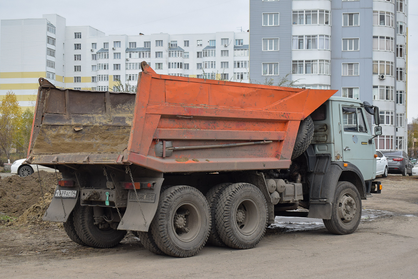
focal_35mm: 57
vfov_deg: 23.8
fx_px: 662
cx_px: 209
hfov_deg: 35.1
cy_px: 140
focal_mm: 38
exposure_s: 1/500
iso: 400
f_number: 6.3
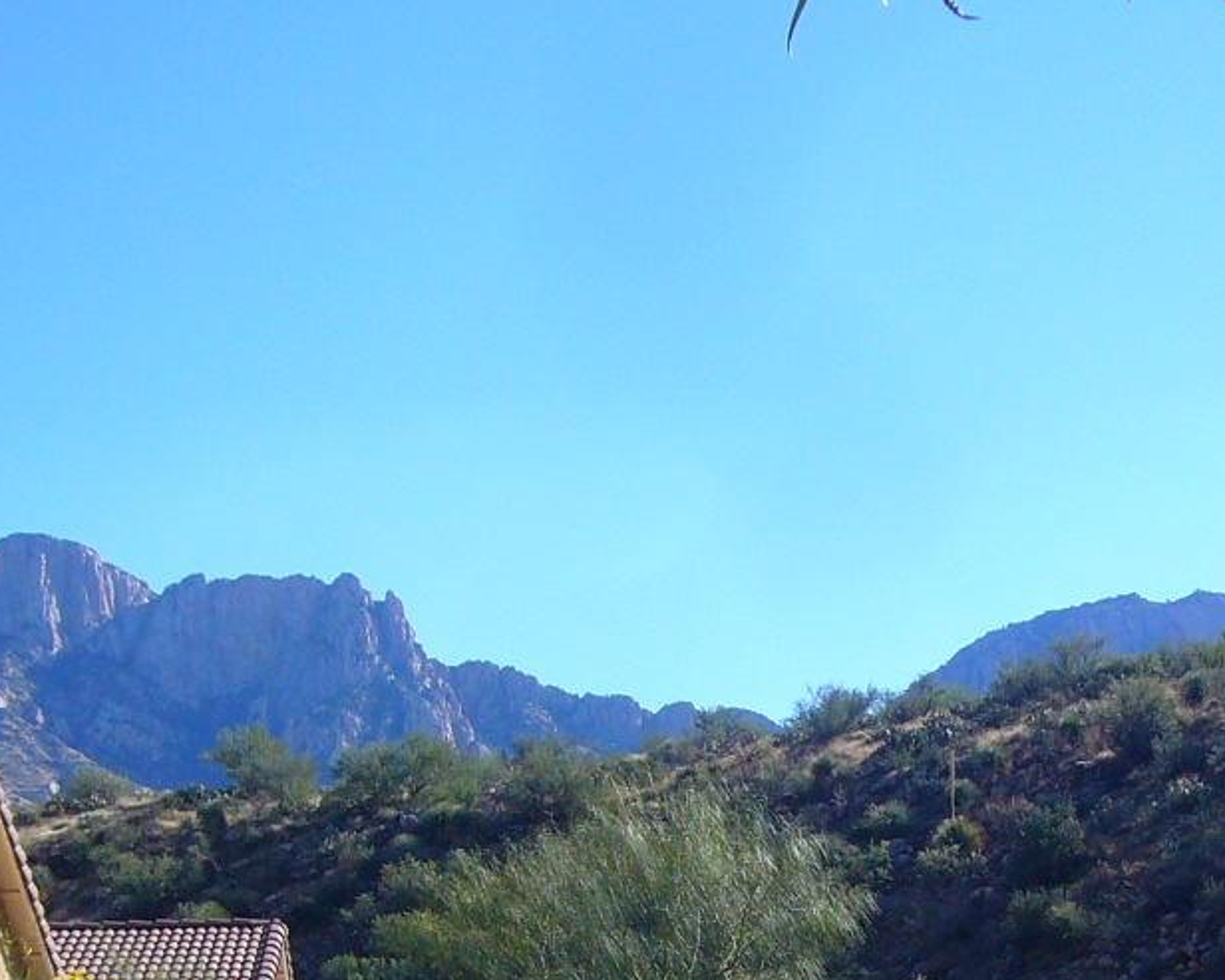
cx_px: 799
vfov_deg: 20.5
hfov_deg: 26.6
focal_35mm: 71
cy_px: 1081
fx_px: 2575
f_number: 5.6
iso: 80
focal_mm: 4.6
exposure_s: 1/250
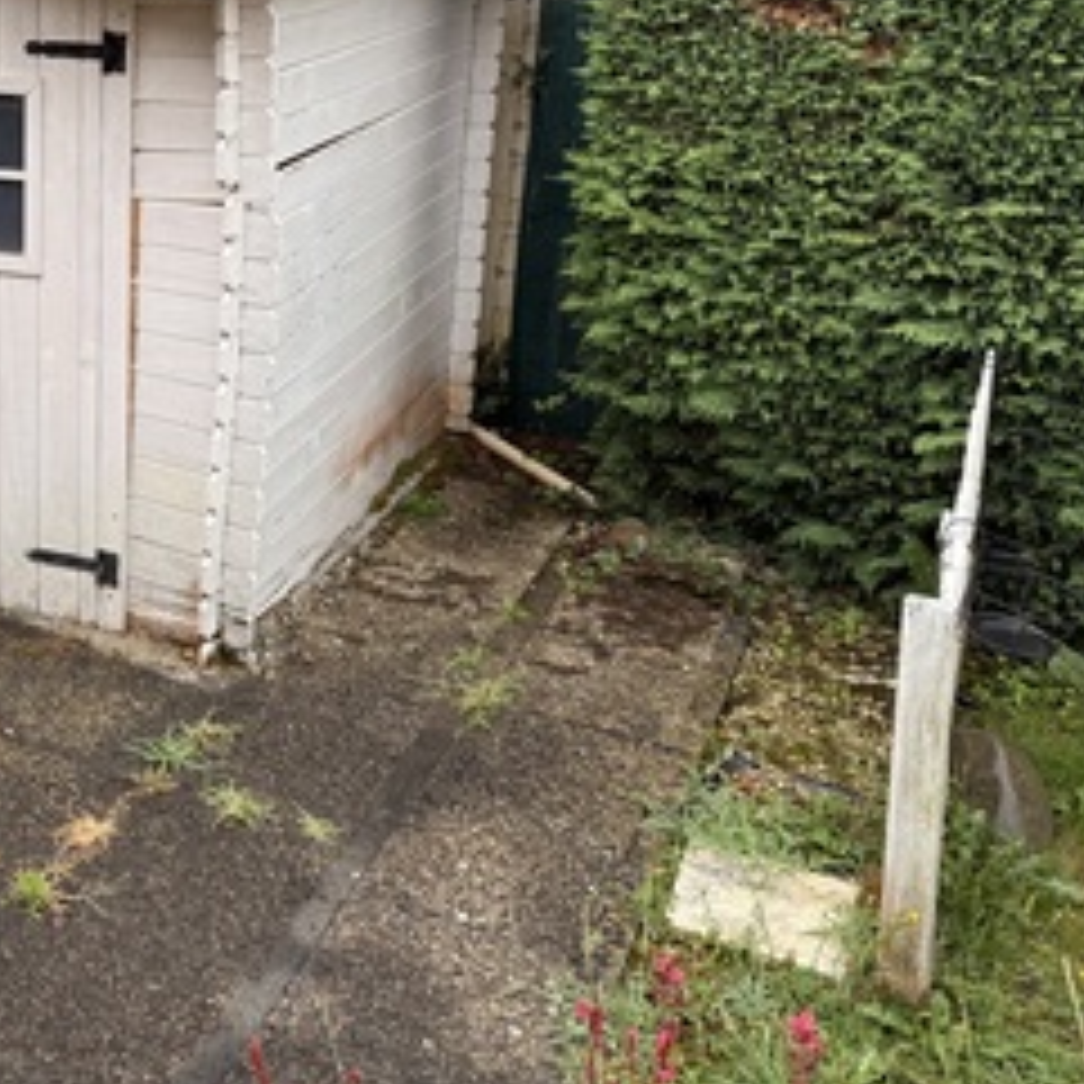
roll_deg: +0.5
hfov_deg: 34.5
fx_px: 1559
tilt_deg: -15.5
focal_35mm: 44
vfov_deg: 37.4
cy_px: 277
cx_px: -27
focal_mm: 6.76
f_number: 1.78
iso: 64
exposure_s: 1/207
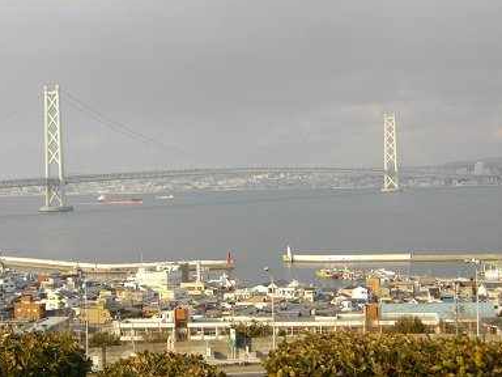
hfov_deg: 25.0
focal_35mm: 78
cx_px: 250
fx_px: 1131
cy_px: 187
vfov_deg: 18.9
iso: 100
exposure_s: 1/500
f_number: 4.6
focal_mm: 13.7
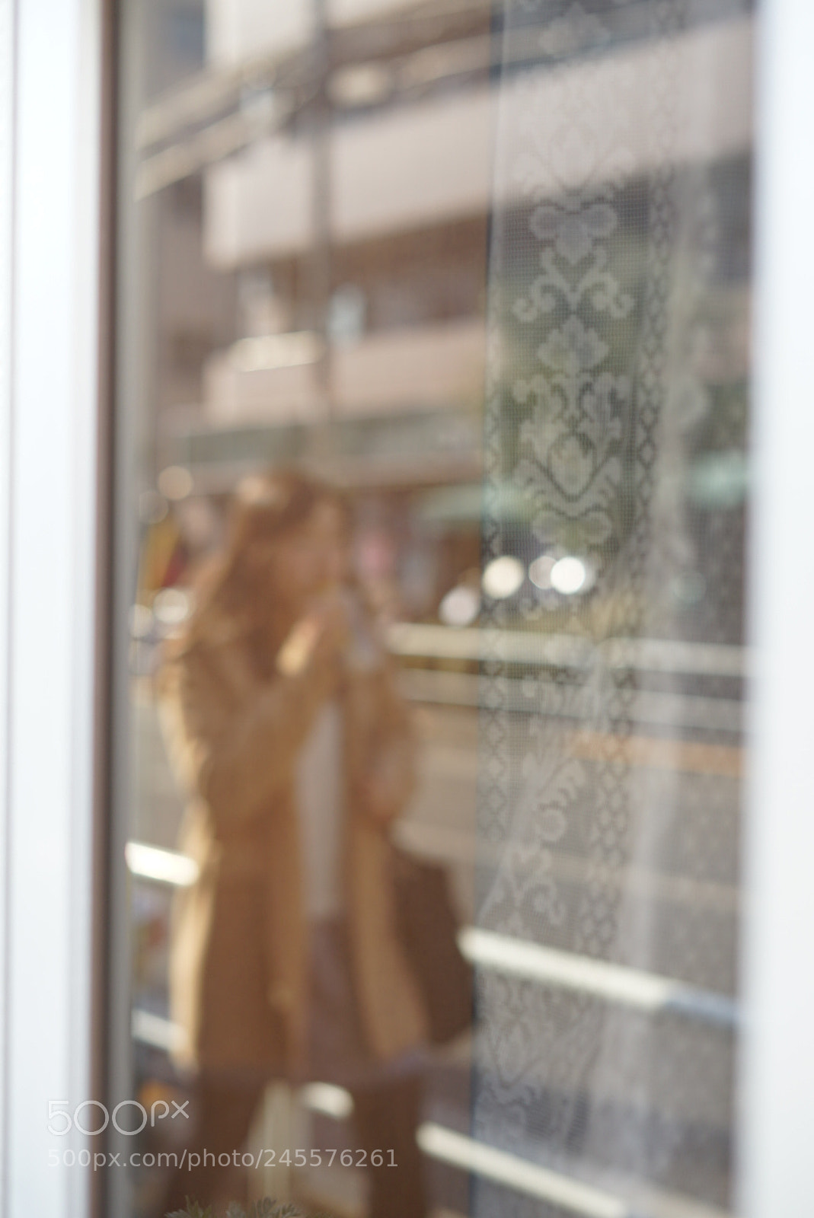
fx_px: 1693
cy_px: 609
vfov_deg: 39.6
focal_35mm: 50
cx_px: 407
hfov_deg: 27.0
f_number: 2.8
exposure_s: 1/125
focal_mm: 50
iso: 200
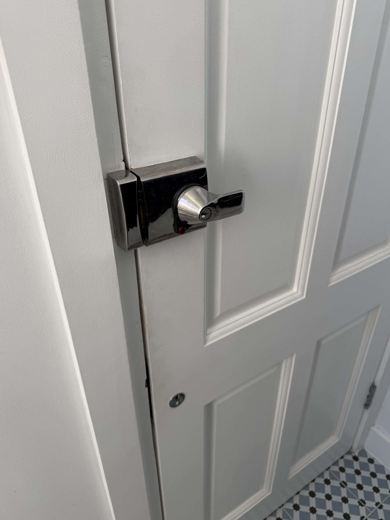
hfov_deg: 54.9
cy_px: 263
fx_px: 376
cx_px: 196
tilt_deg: -33.2
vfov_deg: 69.4
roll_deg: +0.9
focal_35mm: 25
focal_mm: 6.76
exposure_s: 1/140
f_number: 1.78
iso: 50
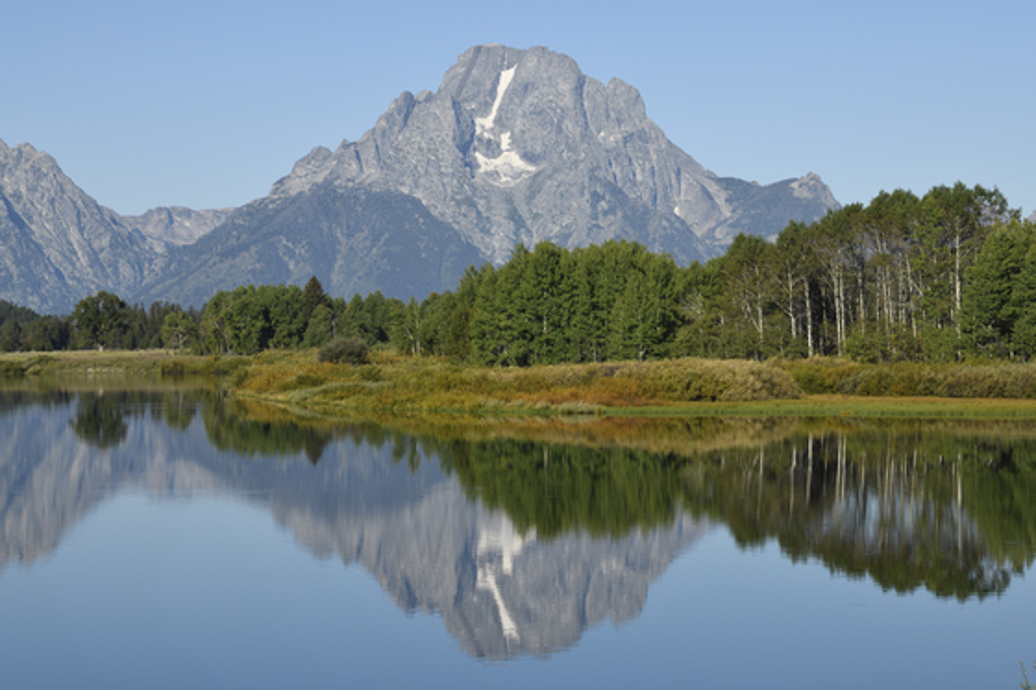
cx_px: 518
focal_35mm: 112
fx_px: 3222
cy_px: 345
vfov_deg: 12.2
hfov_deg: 18.3
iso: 72
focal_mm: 112
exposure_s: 1/125
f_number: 11
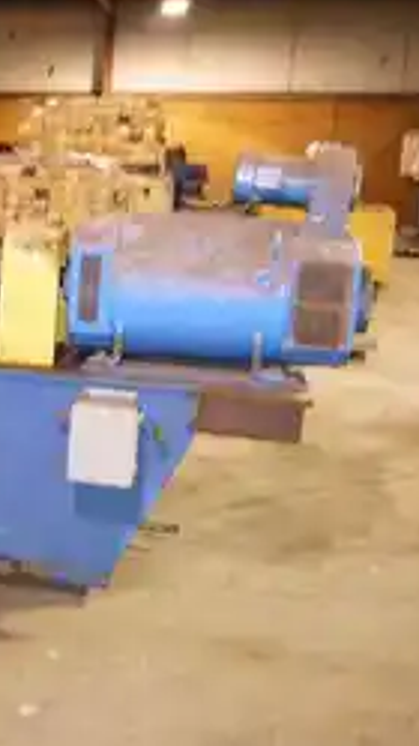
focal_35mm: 49
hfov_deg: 21.6
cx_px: -150
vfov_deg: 42.0
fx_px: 968
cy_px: 327
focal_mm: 14
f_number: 3.5
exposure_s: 1/8
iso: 640
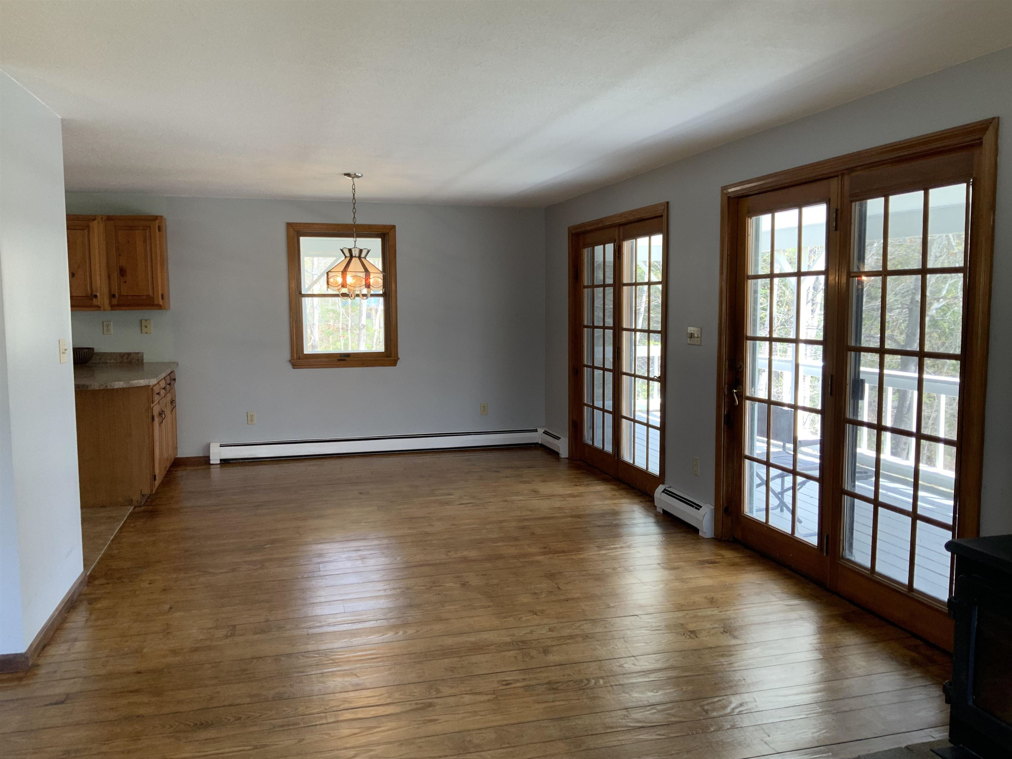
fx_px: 848
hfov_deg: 61.7
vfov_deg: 48.2
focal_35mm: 29
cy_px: 380
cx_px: 506
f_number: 1.8
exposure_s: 1/60
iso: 40
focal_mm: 3
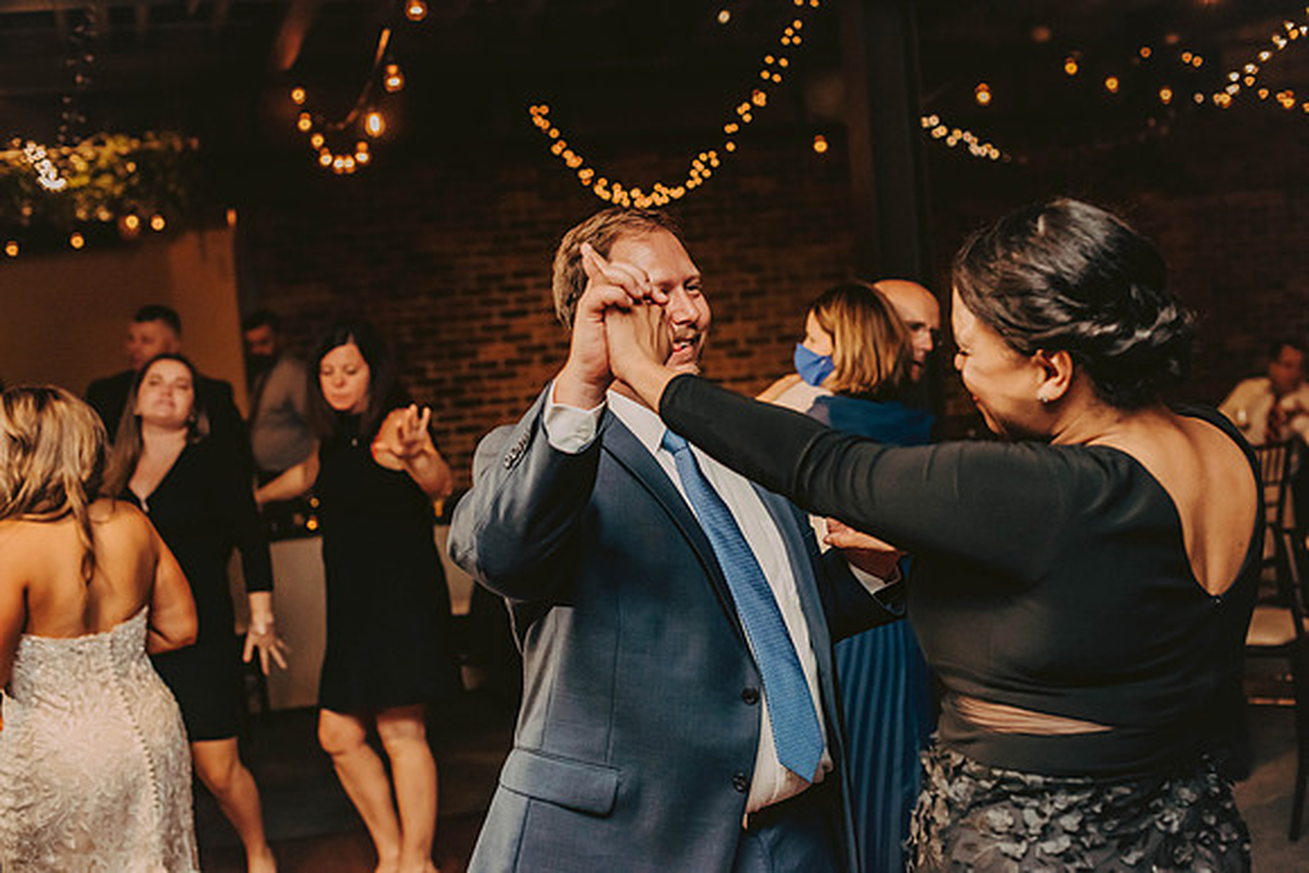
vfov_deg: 27.0
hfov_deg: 39.6
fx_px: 1818
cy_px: 436
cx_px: 654
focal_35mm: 50
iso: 2000
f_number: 3.2
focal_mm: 50
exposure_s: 1/200
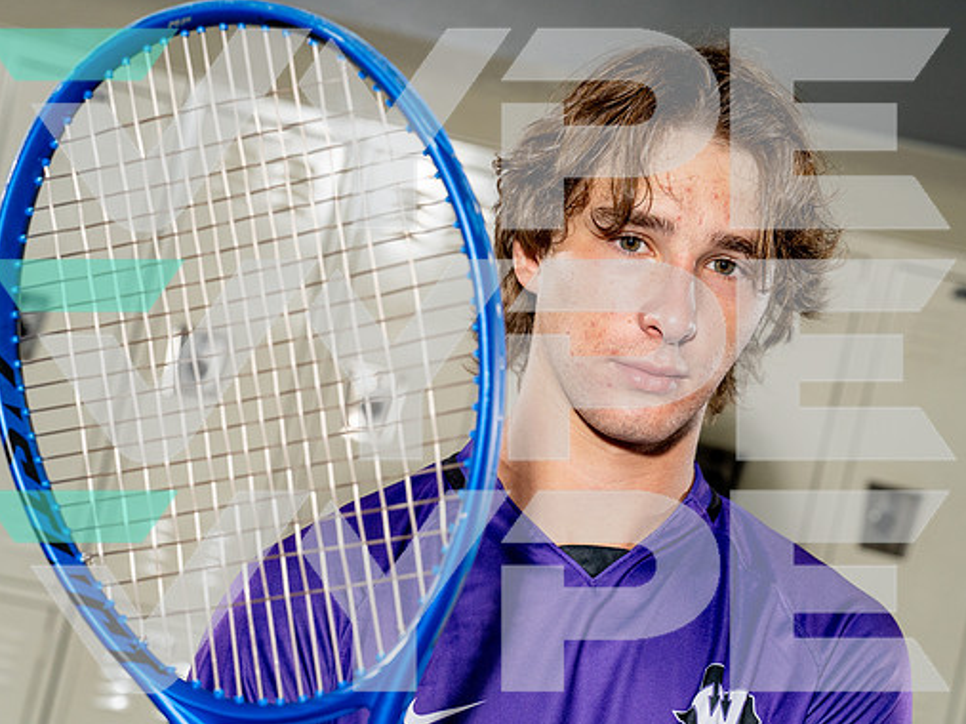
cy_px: 361
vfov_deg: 19.1
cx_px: 471
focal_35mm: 77
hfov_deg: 25.3
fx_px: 2148
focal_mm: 70
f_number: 5.6
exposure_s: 1/250
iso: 1250
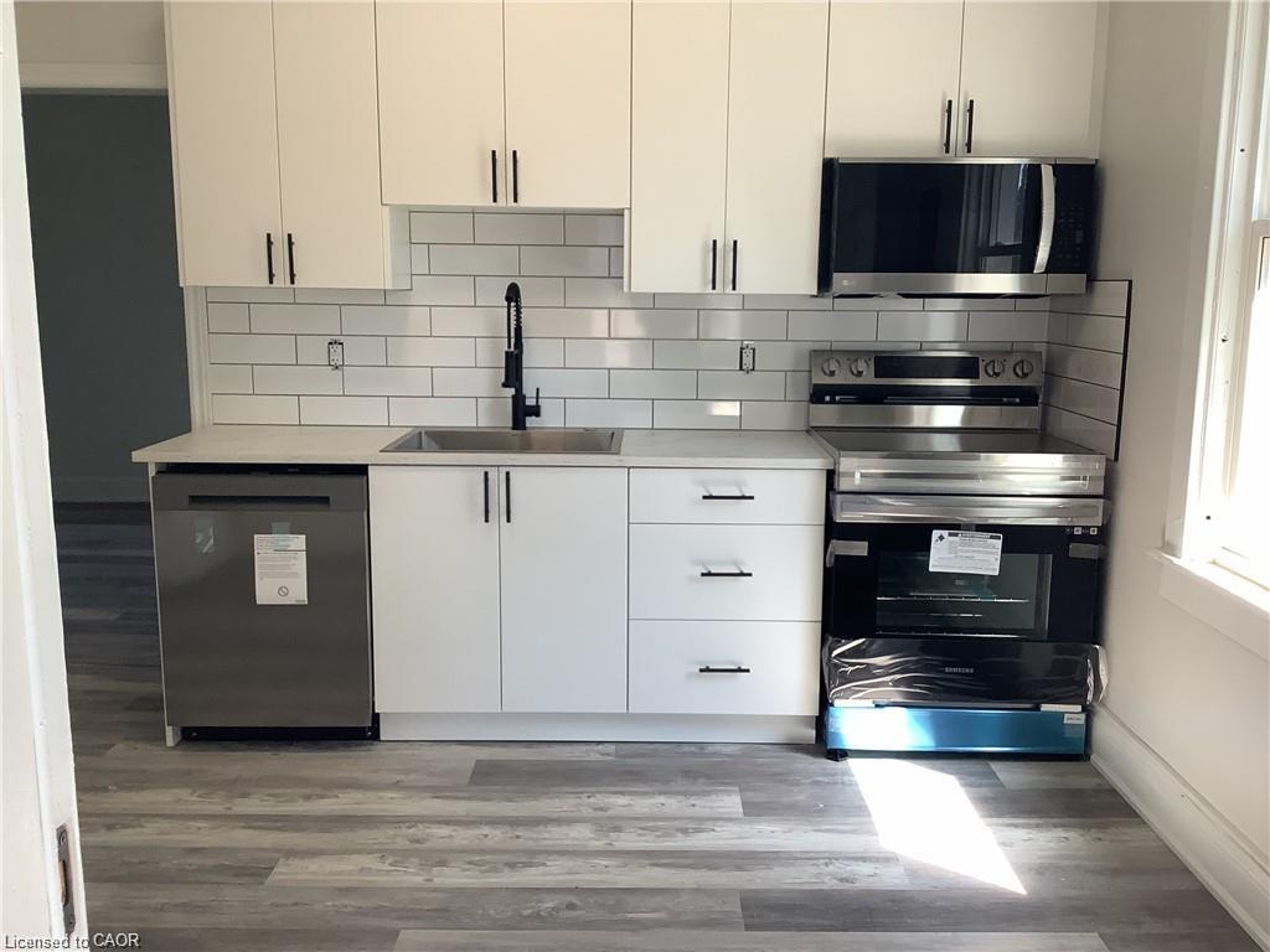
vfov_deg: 45.4
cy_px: 476
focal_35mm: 31
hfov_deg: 58.4
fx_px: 1137
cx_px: 635
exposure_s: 1/120
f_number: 2.4
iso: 80
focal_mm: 3.3
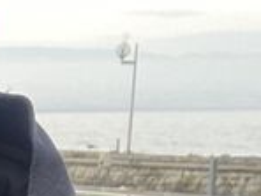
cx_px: -510
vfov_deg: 8.2
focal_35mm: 177
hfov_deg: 9.1
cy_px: 312
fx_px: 1335
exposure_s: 1/122
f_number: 2.2
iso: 50
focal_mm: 2.71
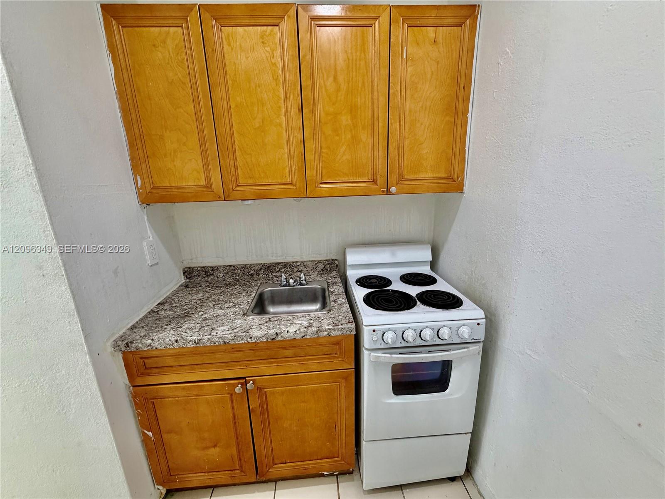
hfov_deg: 102.1
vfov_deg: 85.7
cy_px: 250
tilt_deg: -14.3
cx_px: 332
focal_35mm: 14
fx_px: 269
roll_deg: +1.9
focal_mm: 2.22
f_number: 2.2
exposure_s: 1/120
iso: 200
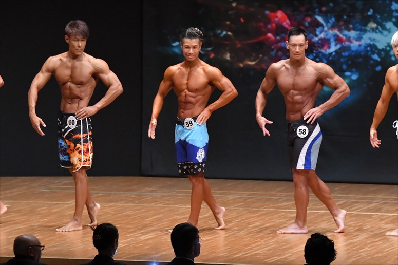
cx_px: 199
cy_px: 132
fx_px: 2818
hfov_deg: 8.1
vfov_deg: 5.4
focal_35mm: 255
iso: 8000
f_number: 5.6
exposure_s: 1/400
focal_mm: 170
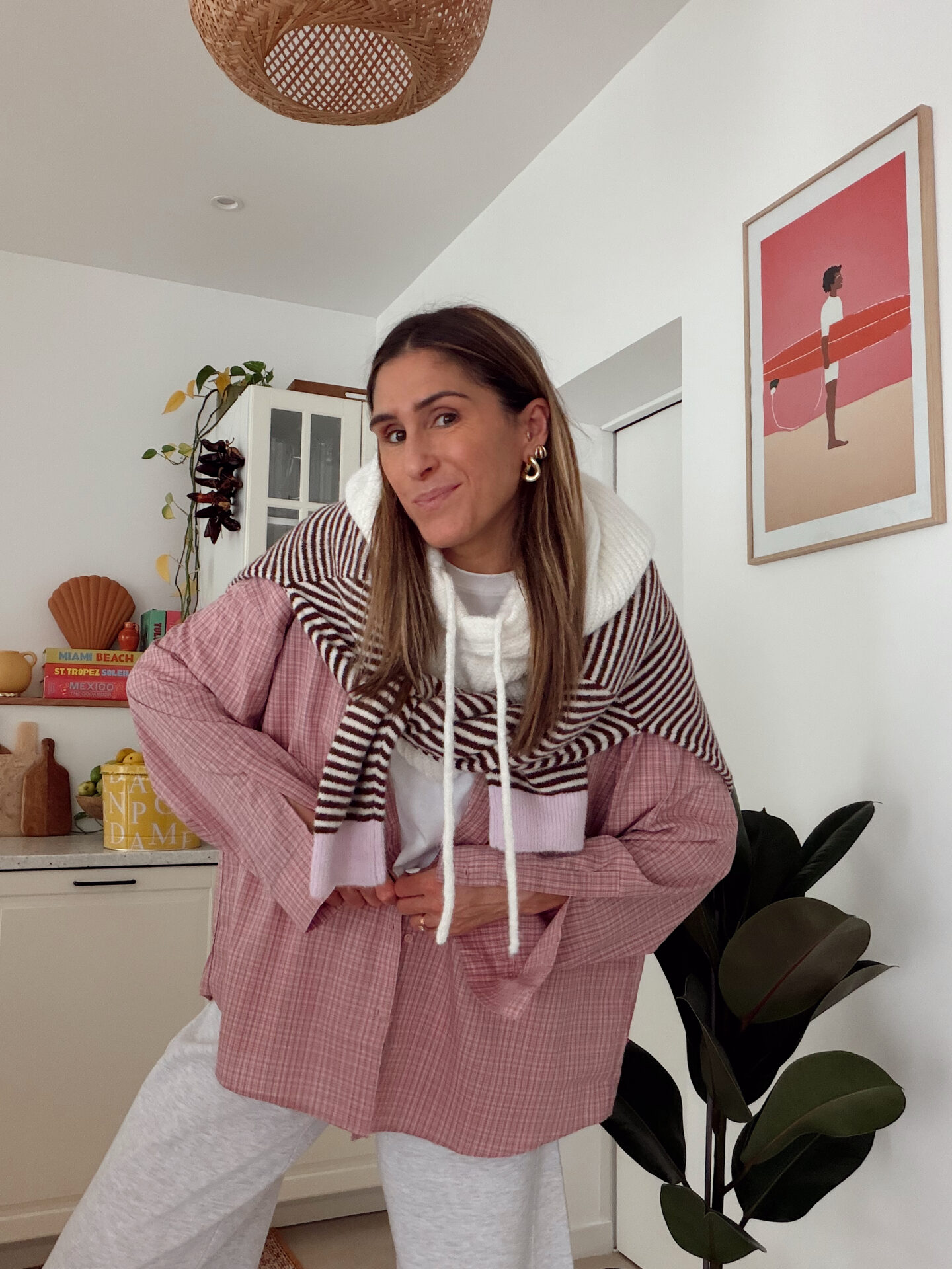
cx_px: 476
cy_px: 634
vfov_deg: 60.0
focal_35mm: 30
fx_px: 1100
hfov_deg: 46.8
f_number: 1.9
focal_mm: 2.71
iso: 160
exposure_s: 1/60
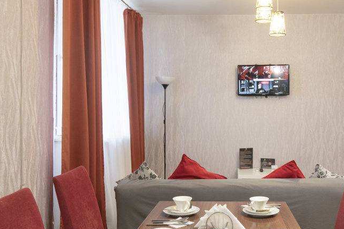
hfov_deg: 49.6
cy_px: 119
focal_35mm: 38
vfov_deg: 35.0
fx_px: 363
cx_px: 236
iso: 800
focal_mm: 16
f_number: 5
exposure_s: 1/30
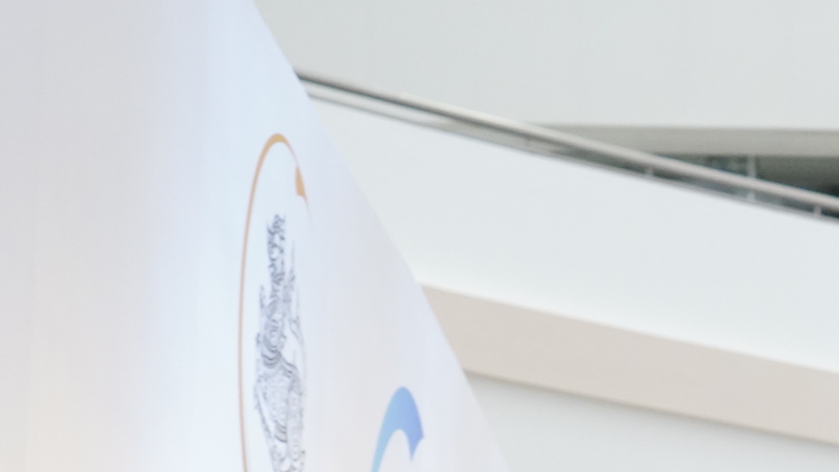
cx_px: 1323
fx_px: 4894
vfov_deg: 5.4
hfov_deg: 9.5
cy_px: 971
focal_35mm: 220
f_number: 5
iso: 2000
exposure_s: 1/100
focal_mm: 52
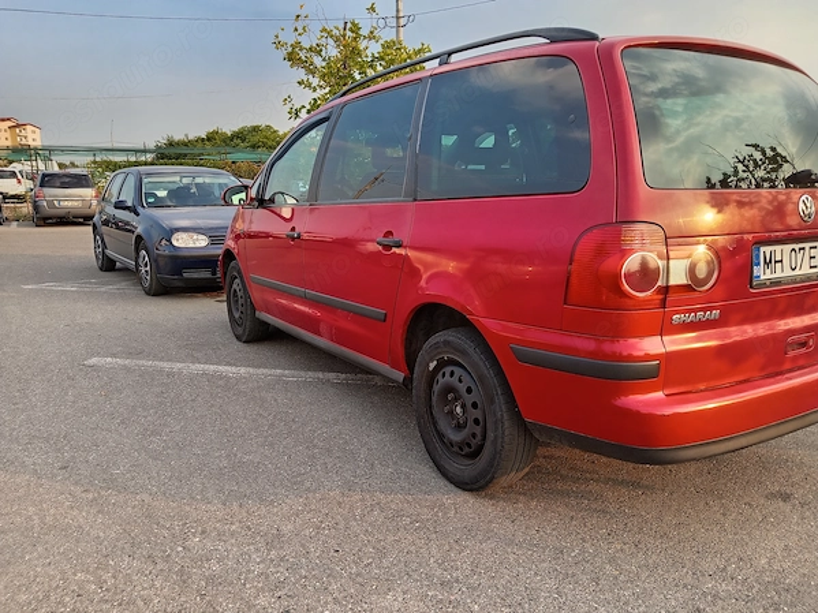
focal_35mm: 27
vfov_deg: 51.3
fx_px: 638
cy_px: 306
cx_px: 409
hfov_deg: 65.3
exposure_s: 1/100
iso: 145
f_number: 1.8
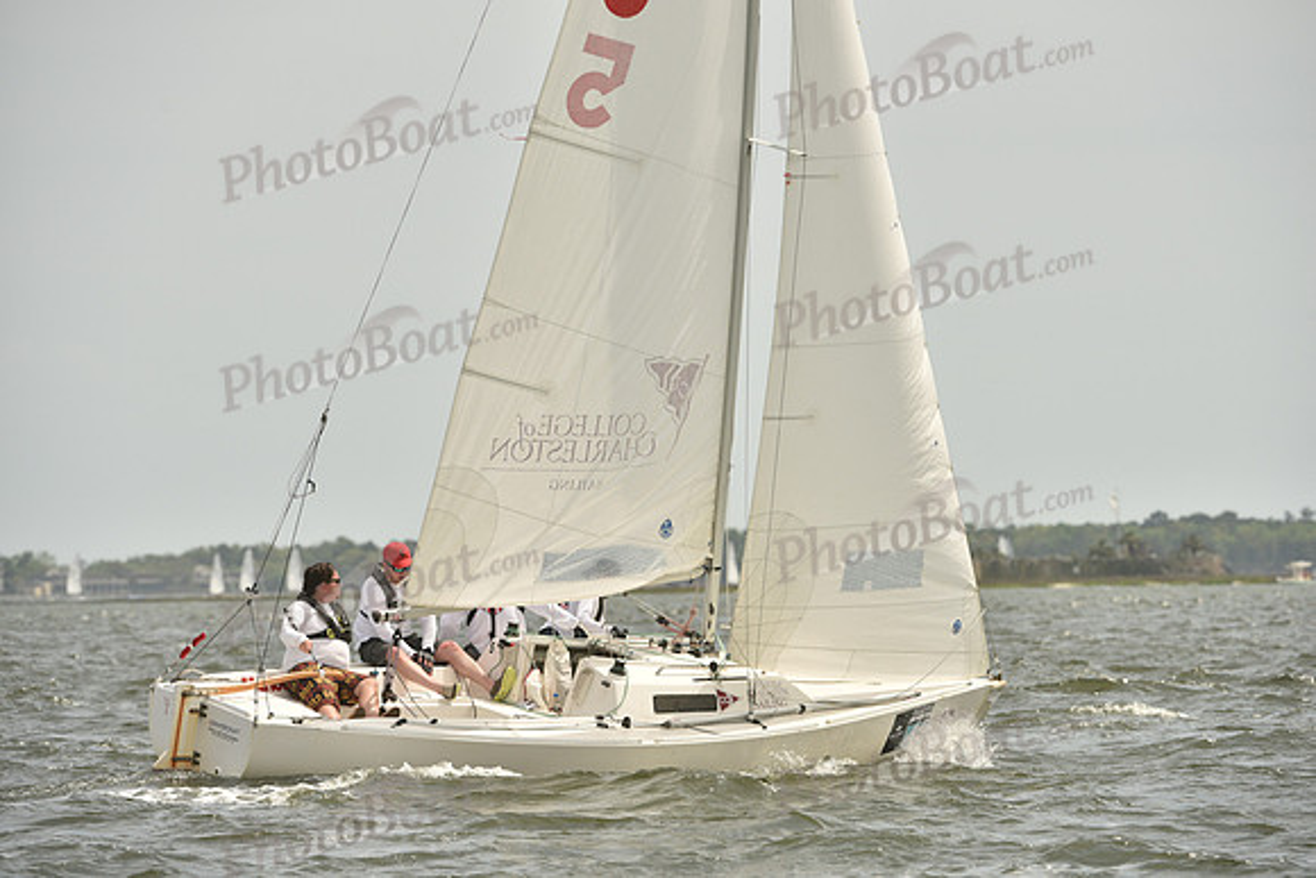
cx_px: 658
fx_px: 10969
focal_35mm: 300
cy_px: 439
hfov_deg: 6.9
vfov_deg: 4.6
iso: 320
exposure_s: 1/1250
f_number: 8
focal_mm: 300
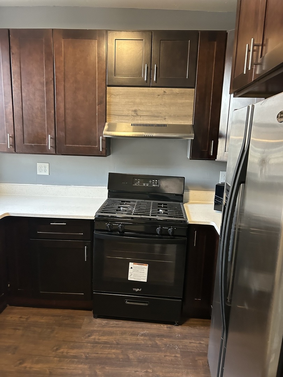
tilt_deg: -7.9
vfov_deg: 67.3
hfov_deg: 53.1
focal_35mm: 26
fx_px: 283
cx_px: 142
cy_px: 188
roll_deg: -0.7
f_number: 1.5
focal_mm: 5.7
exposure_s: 1/58
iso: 500
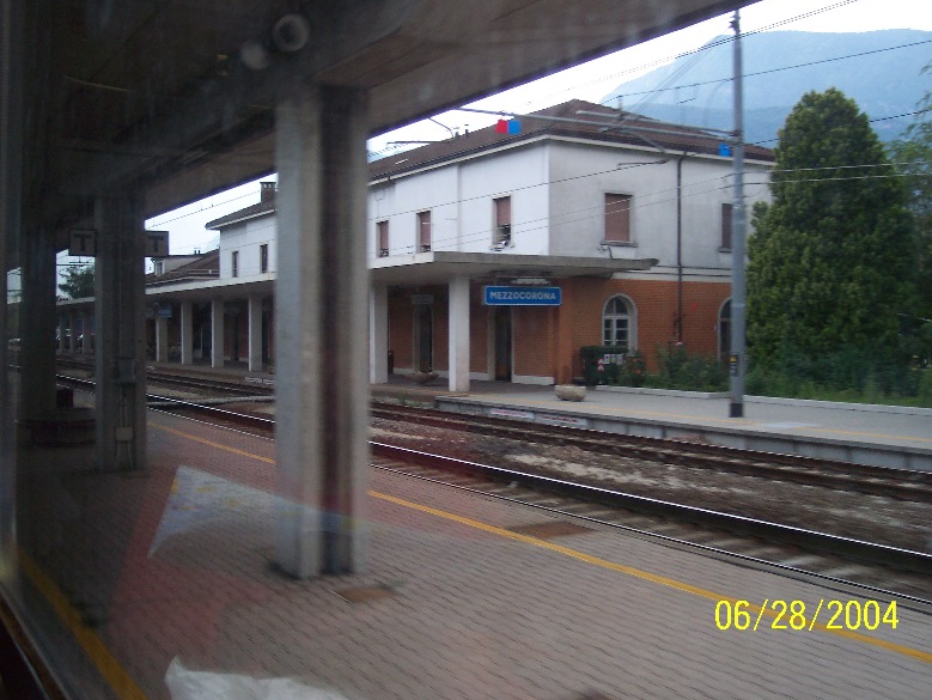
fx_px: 1051
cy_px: 346
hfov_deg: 47.8
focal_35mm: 39
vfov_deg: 36.8
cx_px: 469
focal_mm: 8
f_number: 2.8
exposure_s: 1/180
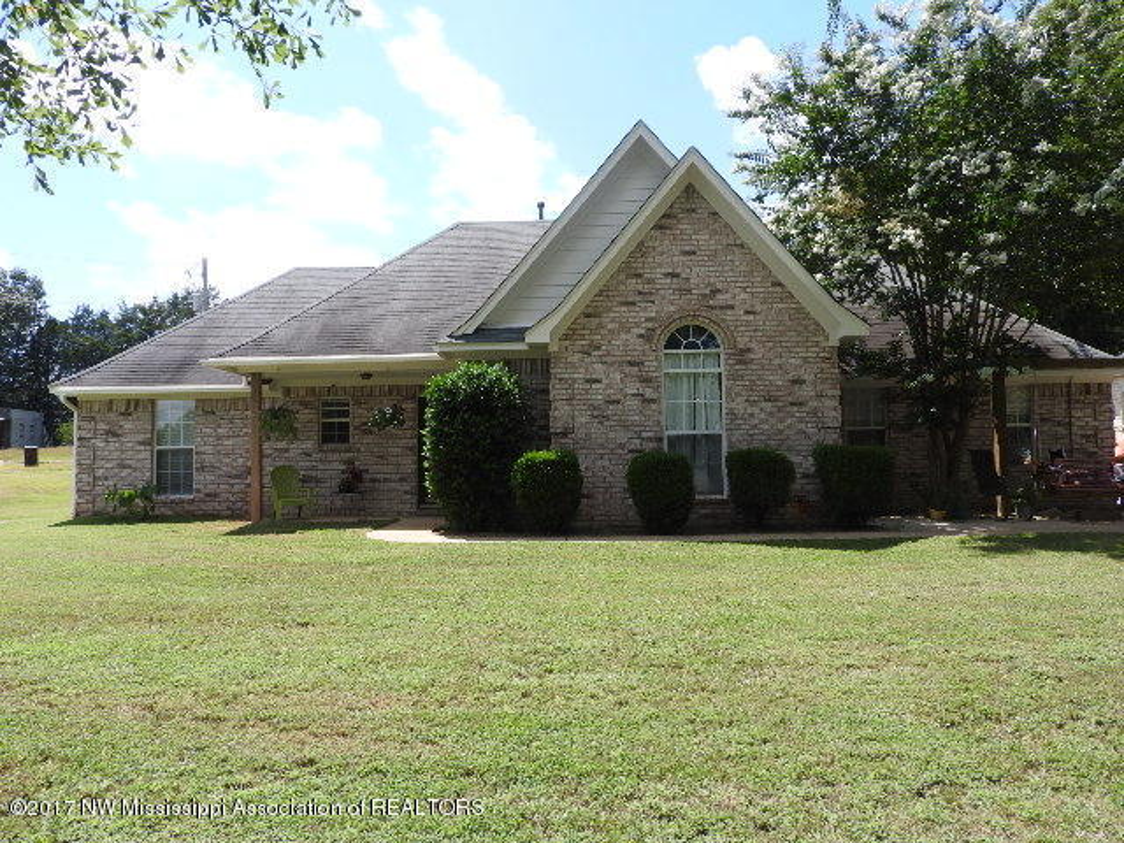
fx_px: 779
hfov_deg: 71.6
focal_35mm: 24
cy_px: 422
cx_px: 562
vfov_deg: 56.8
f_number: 3.3
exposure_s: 1/640
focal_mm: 4.3
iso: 100
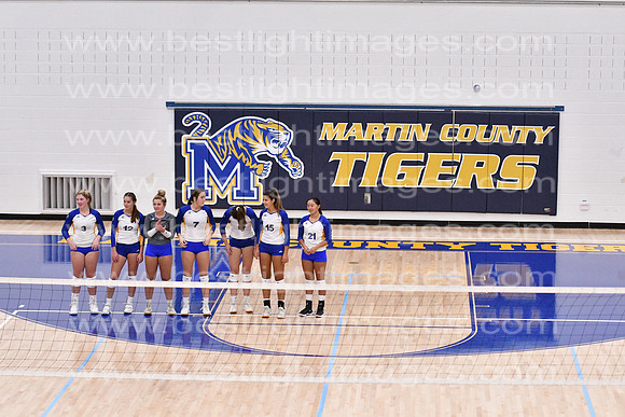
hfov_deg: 19.5
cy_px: 208
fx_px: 1823
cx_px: 312
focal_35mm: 105
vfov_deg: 13.0
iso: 6400
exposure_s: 1/1000
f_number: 3.2
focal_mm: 70
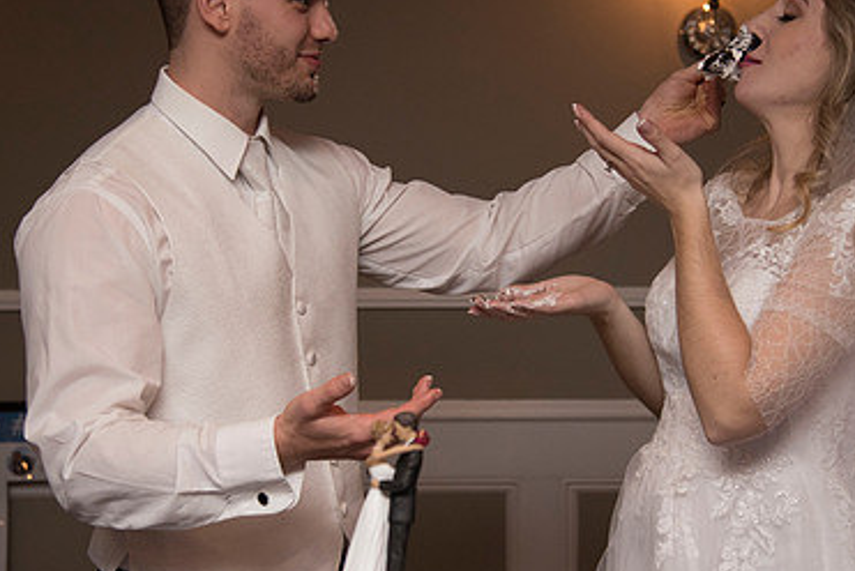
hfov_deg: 26.9
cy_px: 291
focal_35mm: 75
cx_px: 484
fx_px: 1783
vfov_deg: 18.2
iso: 2000
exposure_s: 1/200
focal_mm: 48
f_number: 4
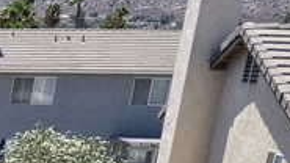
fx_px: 1115
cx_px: -430
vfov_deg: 7.4
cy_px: 481
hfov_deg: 11.8
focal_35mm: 145
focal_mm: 8.67
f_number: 1.8
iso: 170
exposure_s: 1/3200
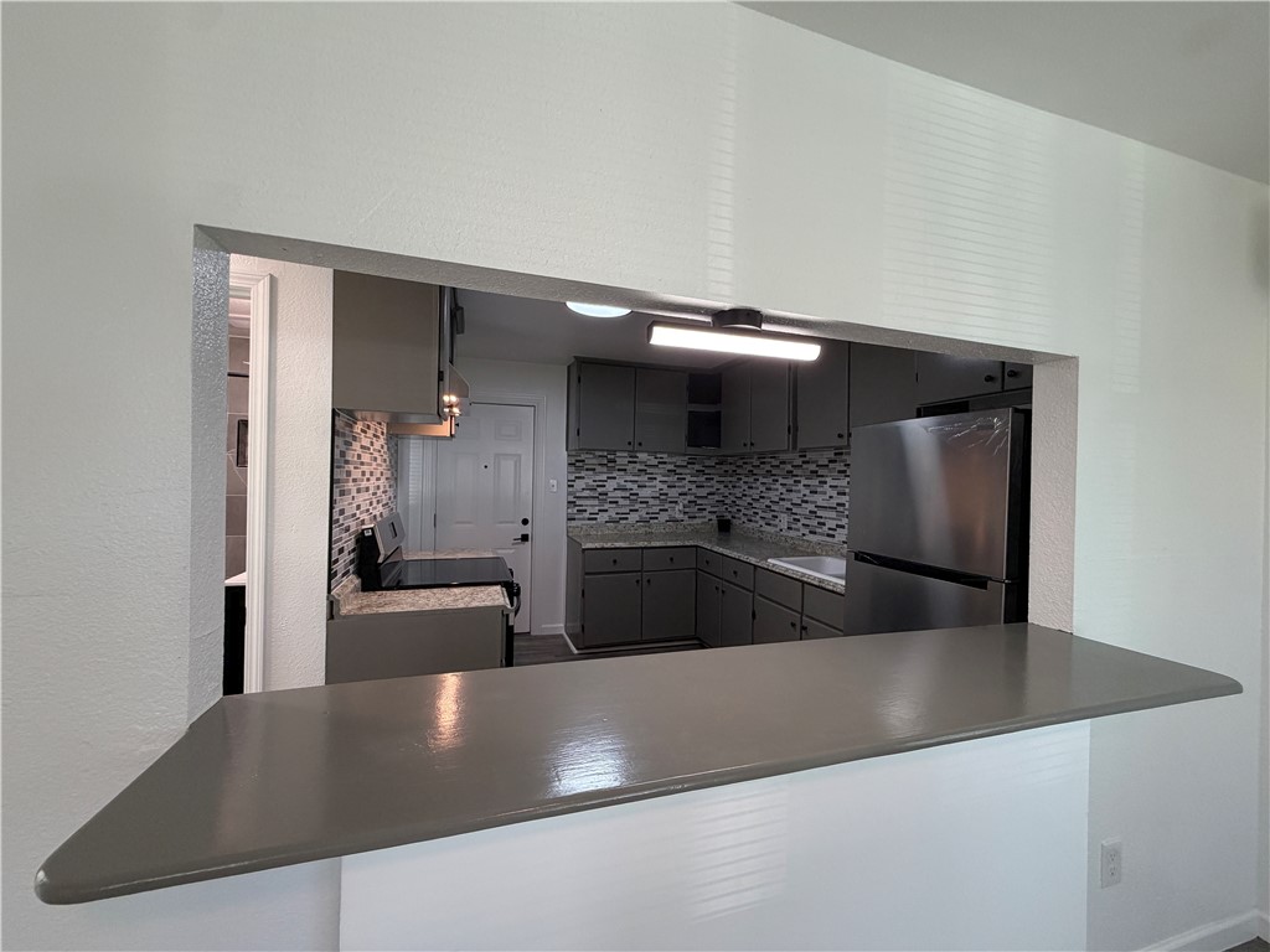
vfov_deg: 85.7
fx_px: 514
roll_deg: -1.6
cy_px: 476
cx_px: 635
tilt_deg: -0.7
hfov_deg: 102.1
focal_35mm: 14
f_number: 2.2
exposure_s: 1/120
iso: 200
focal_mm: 2.22
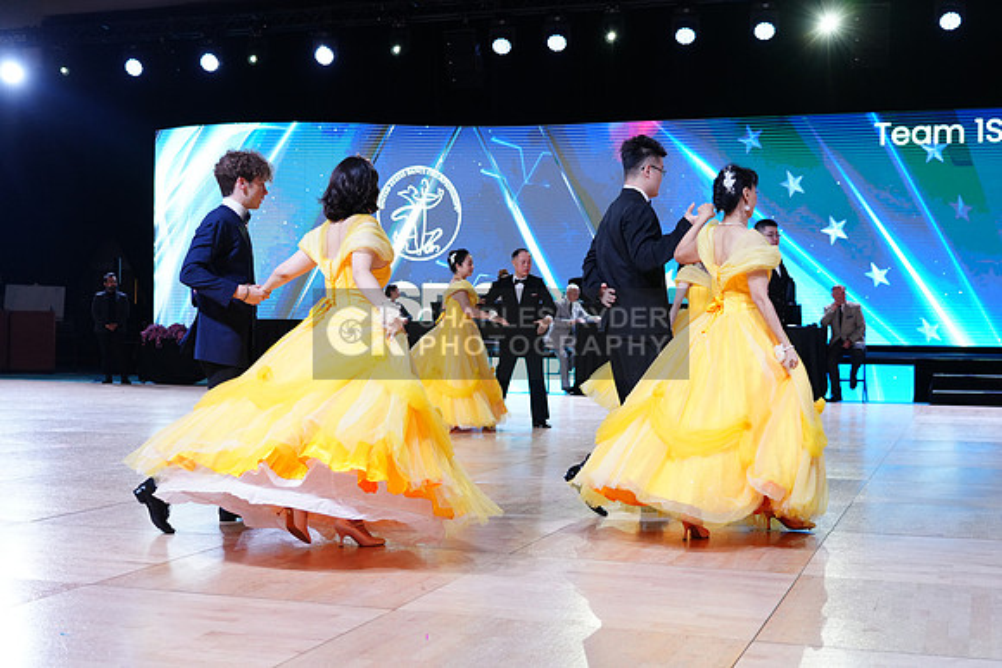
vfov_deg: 29.3
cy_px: 334
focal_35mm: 46
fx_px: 1281
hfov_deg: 42.7
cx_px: 501
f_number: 4
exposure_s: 1/500
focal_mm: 46
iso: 1600
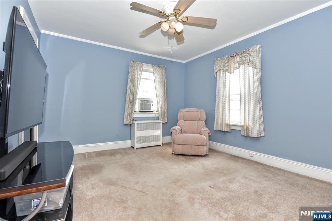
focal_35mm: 17
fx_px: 157
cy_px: 110
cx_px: 166
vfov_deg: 70.5
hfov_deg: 93.3
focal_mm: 17
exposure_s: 1/125
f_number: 5.6
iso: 720
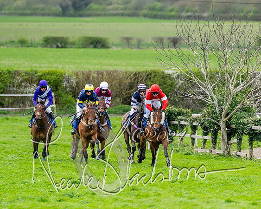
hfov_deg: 5.1
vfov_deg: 4.0
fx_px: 2953
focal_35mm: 382
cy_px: 161
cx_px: 186
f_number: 4
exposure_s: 1/2000
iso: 400
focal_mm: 200
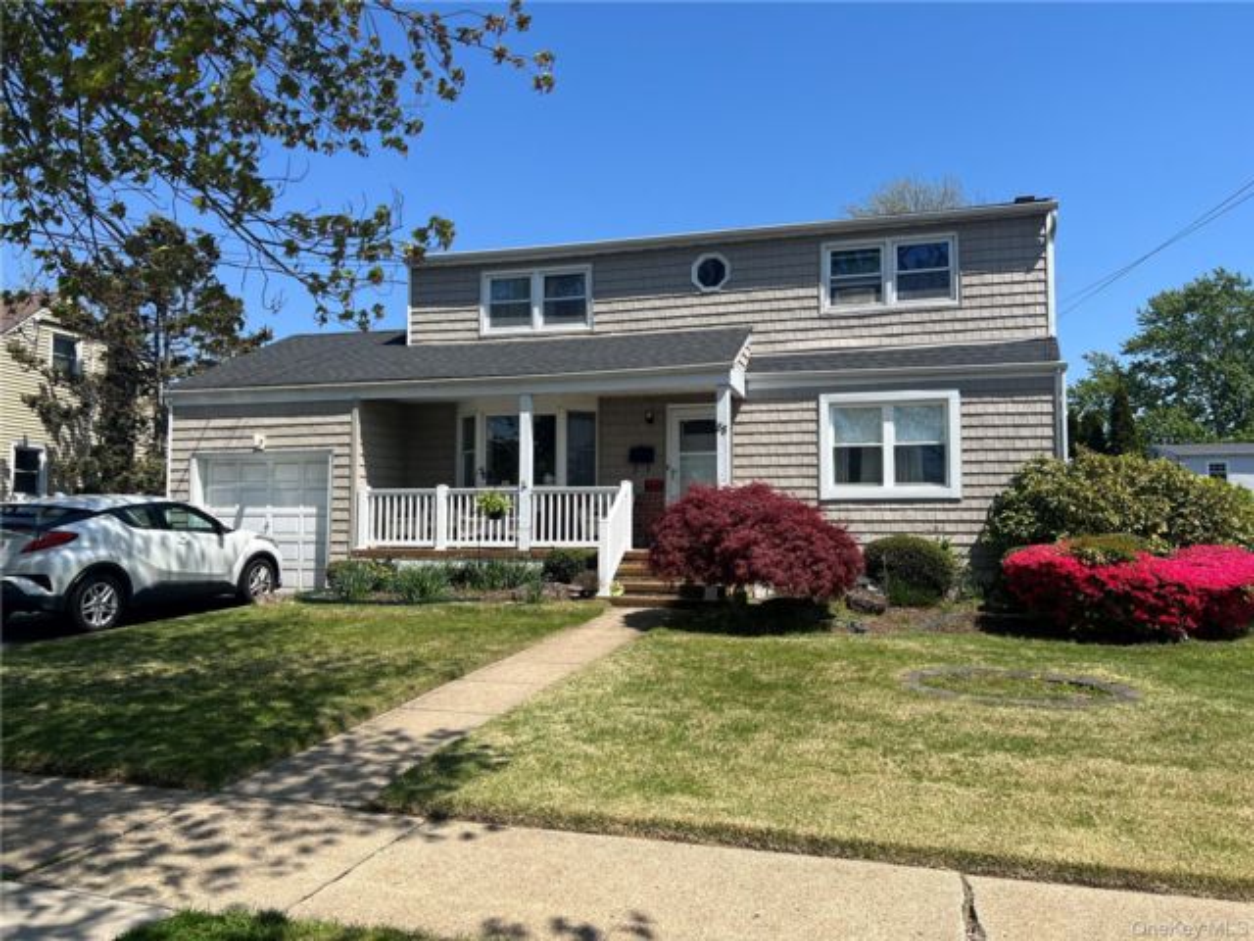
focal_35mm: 26
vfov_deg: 53.1
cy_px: 470
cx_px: 627
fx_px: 942
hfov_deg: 67.3
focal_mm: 5.7
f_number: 1.5
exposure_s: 1/4274
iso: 50
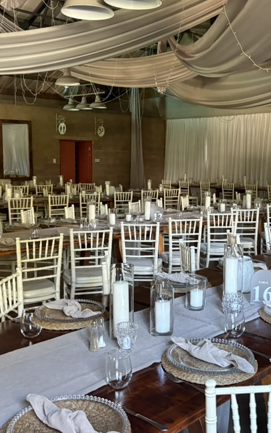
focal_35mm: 42
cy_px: 196
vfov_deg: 47.1
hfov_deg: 30.4
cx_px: 166
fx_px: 496
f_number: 1.6
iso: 500
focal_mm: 5.96
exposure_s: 1/60
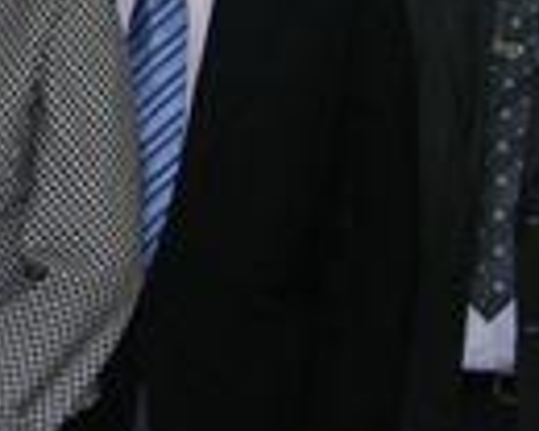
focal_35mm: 168
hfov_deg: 11.2
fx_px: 2680
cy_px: -37
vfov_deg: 9.1
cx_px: -178
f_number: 2.8
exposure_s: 1/60.1
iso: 50
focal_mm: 8.9
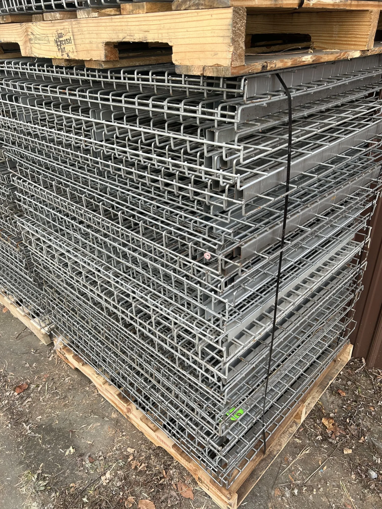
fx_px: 383
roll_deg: +1.9
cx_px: 191
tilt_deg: -30.3
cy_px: 254
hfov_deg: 53.1
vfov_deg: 67.3
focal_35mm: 26
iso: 50
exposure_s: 1/404
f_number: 1.5
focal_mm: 5.7
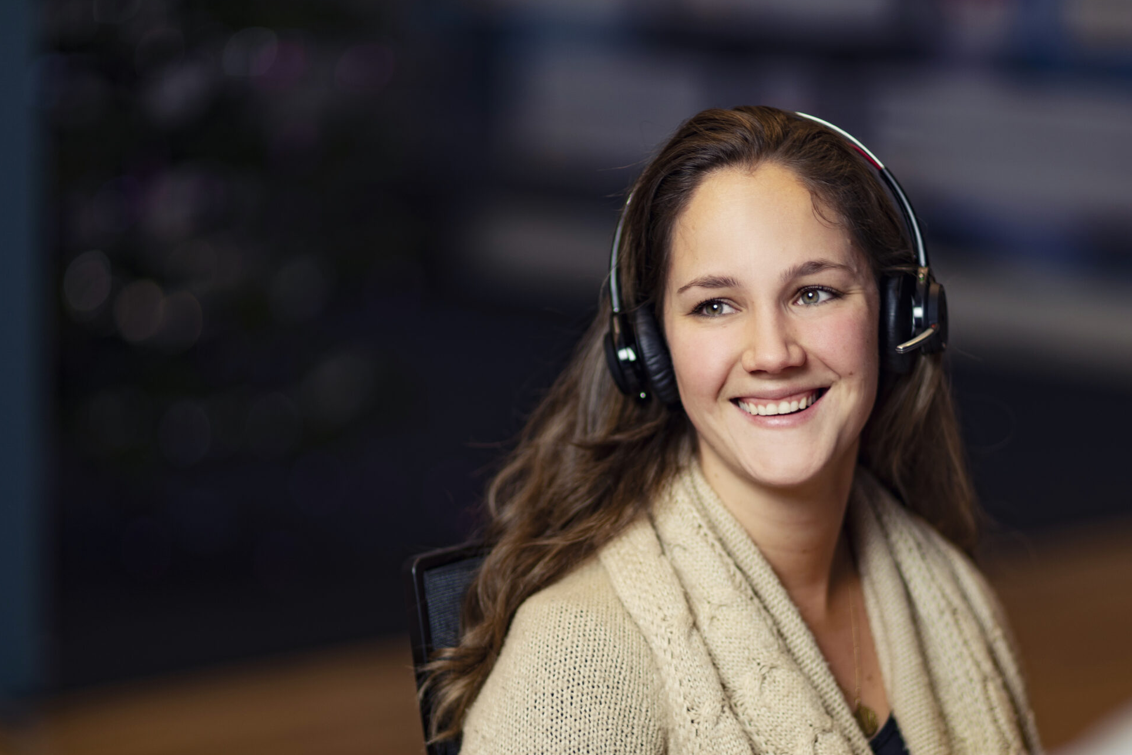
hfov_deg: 18.1
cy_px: 456
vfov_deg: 12.1
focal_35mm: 113
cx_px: 661
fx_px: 3553
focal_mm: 85
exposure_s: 1/400
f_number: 1.3
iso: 125
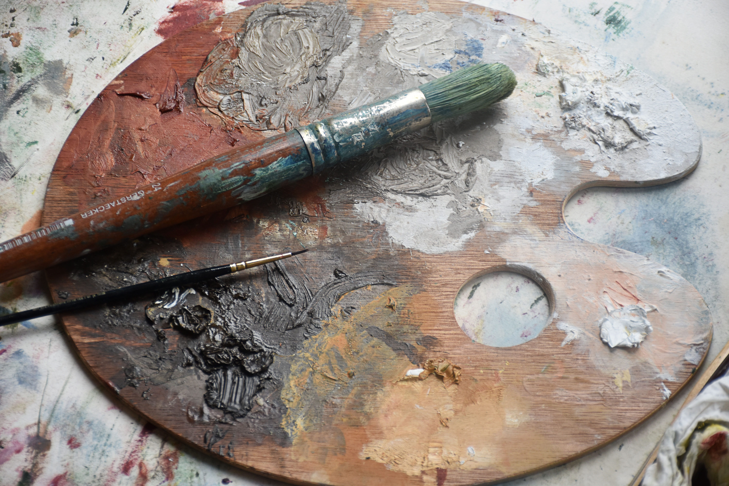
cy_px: 243
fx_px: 2126
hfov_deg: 19.5
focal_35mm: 105
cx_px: 364
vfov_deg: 13.0
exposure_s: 1/100
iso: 400
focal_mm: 70
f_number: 5
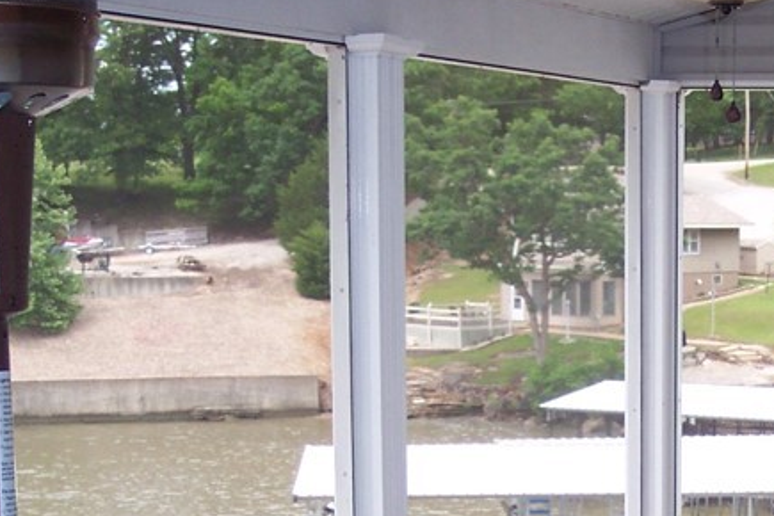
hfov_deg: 21.5
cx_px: 687
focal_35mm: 93
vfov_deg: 14.3
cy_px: 578
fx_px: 1999
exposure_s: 1/350
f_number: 2.8
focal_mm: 8
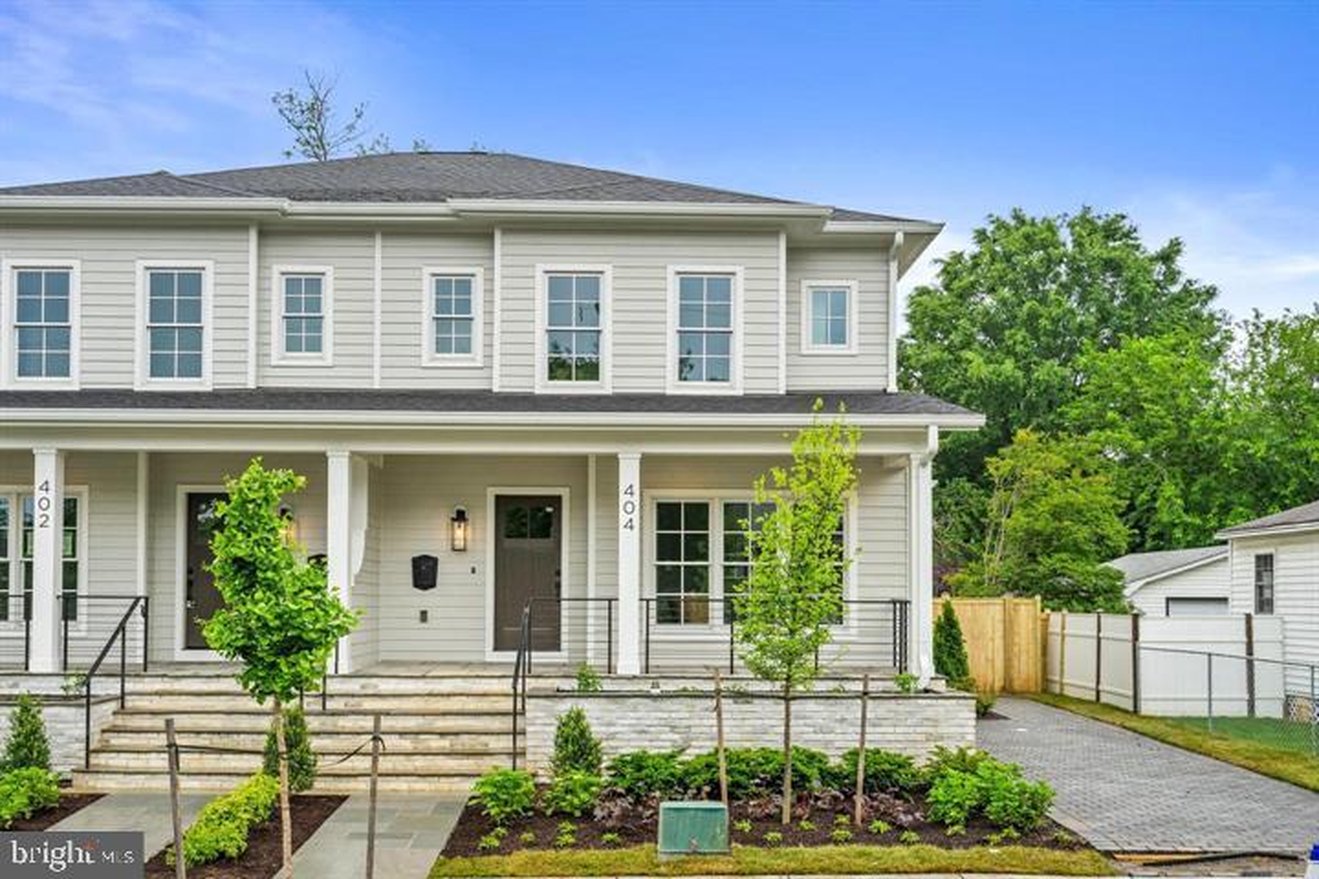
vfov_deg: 37.9
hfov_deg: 54.4
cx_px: 660
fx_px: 1282
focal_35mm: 35
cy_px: 440
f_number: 8
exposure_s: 1/80
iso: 200
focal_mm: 35
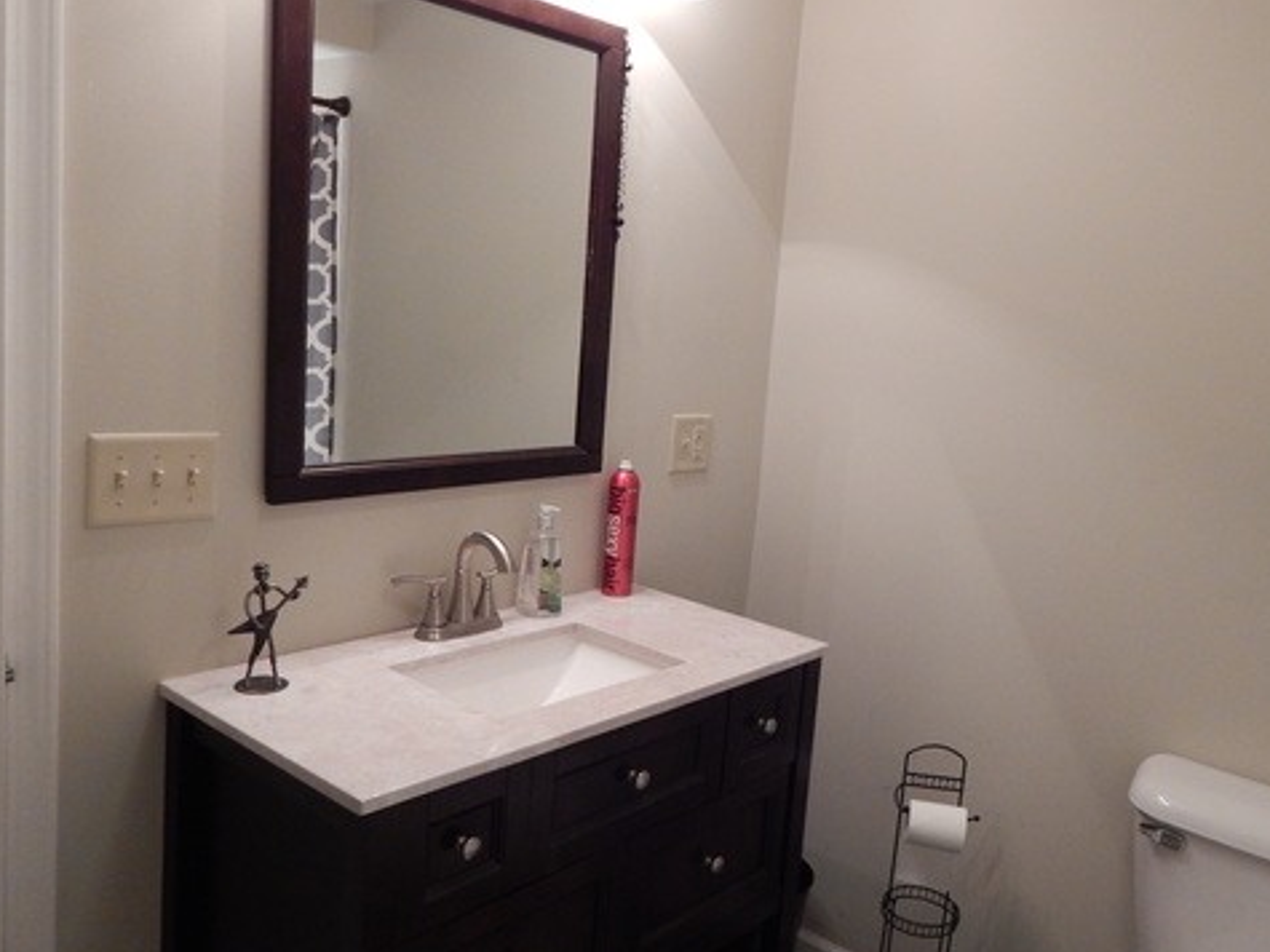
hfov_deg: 58.0
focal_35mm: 31
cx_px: 743
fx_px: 1137
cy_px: 465
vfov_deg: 45.4
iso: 400
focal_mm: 4
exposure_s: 1/30
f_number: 3
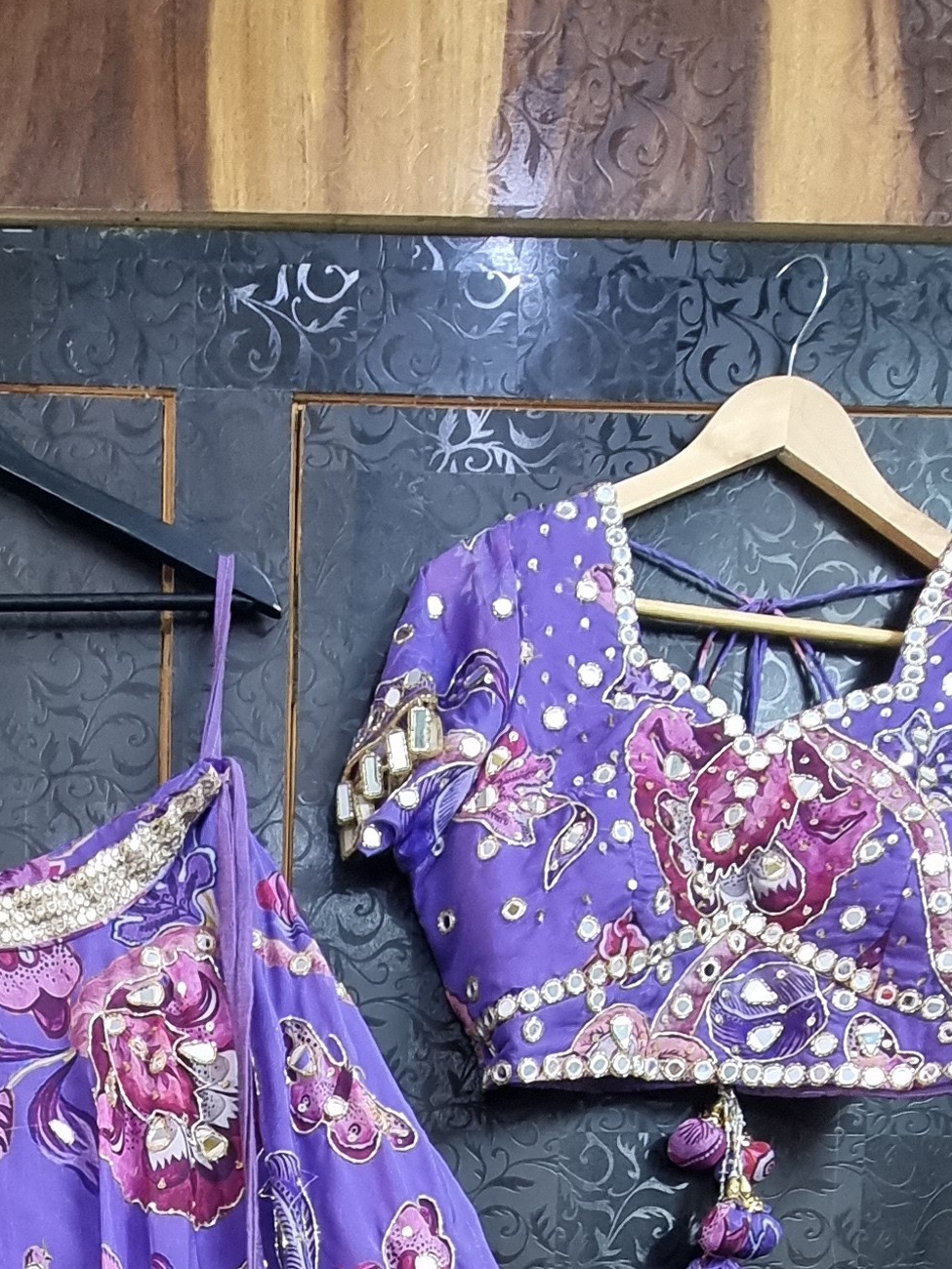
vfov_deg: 35.2
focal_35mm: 40
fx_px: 1467
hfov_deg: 33.4
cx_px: 33
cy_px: 1580
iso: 500
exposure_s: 1/33
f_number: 2.2
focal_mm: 2.2
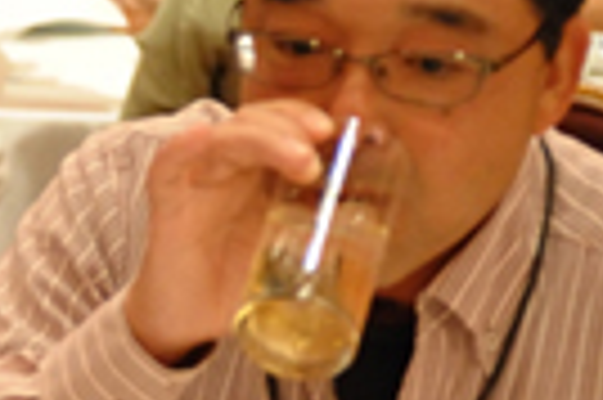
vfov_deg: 5.7
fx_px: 3998
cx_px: -374
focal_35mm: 239
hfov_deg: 8.4
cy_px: 396
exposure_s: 1/125
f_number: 2.8
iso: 4000
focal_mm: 50
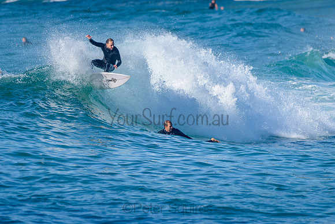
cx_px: 148
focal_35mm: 613
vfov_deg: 2.2
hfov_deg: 3.4
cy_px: 94
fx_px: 5703
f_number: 5.6
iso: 180
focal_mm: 500
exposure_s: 1/2000
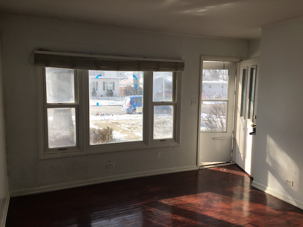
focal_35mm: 29
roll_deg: -1.1
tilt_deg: -7.6
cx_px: 152
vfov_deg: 48.2
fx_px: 254
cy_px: 114
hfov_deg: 61.7
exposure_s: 1/333
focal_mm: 4.15
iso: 25
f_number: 2.2
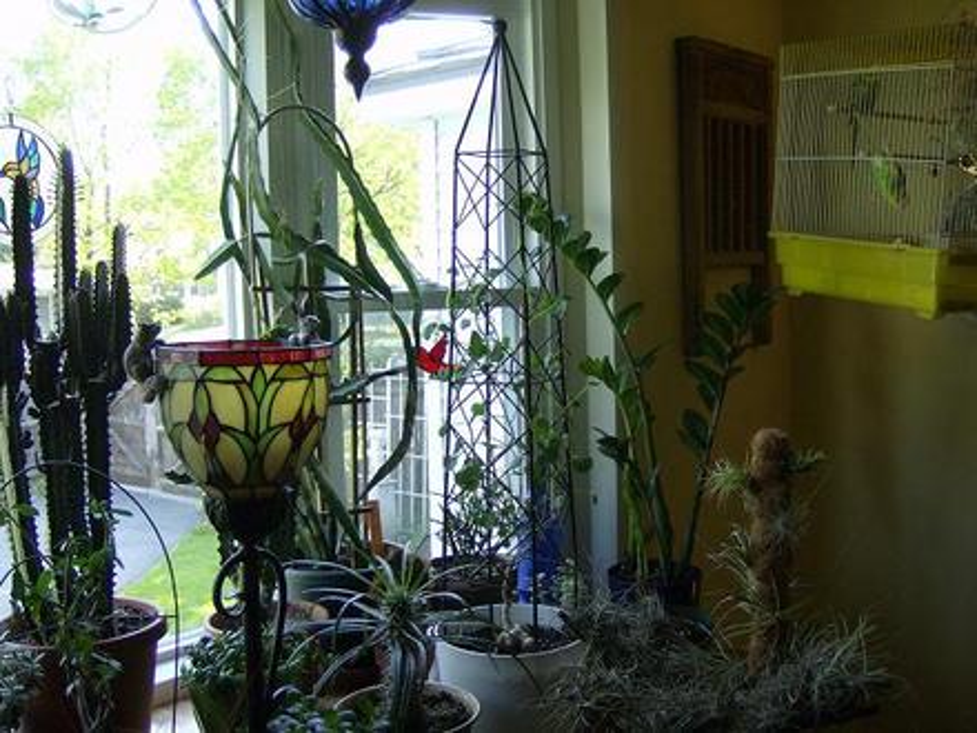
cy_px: 366
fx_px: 1016
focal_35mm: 36
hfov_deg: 51.4
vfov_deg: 39.7
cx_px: 488
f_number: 2.8
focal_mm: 6
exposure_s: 1/64
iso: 168
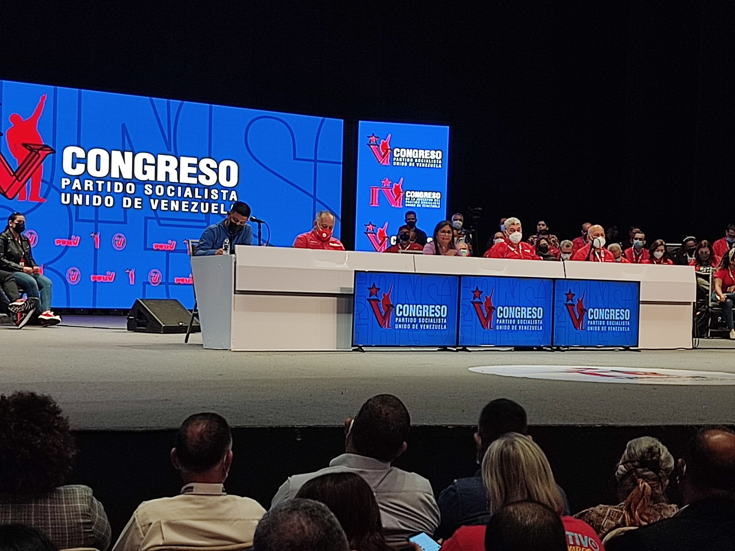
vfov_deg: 22.6
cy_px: 276
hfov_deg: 29.8
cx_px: 368
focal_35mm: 65
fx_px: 1380
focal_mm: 4.71
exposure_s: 1/50
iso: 77
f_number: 1.79
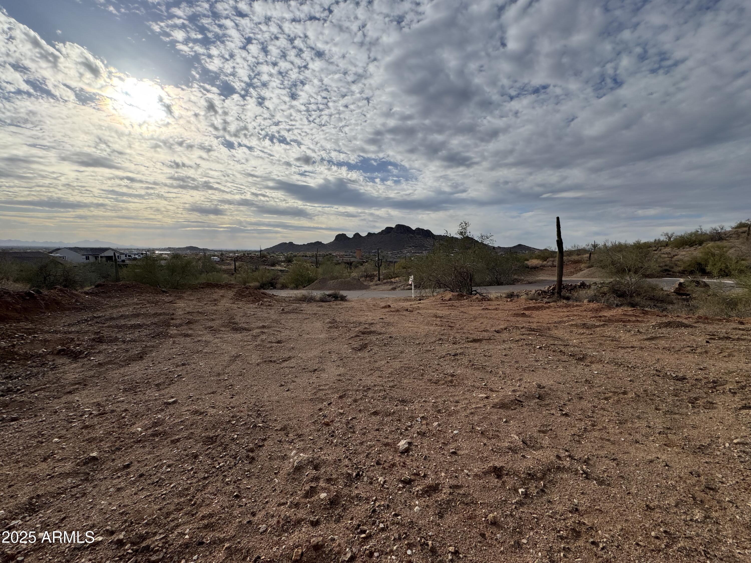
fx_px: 304
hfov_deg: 102.1
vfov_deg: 85.7
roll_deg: -1.4
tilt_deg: -5.1
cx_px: 376
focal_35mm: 14
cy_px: 282
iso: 50
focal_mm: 2.22
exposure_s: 1/3546
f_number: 2.2
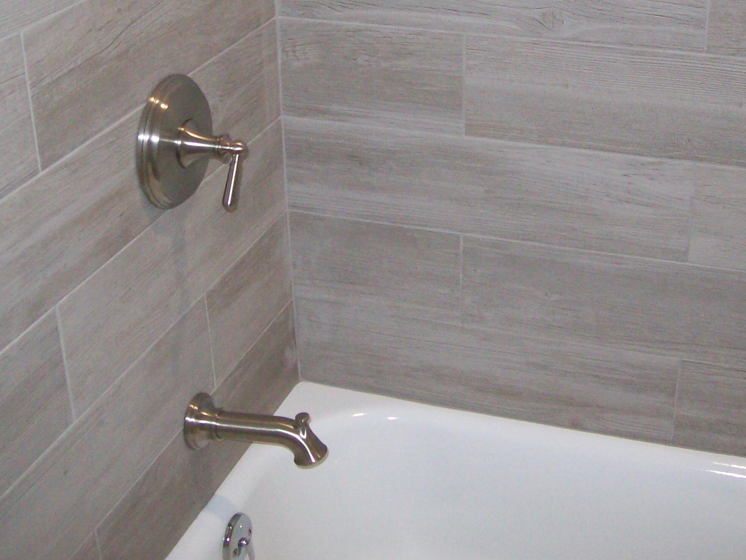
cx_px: 390
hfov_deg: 34.9
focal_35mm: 55
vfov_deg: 26.3
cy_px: 168
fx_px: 1185
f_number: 2.7
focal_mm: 6
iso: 200
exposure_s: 1/64
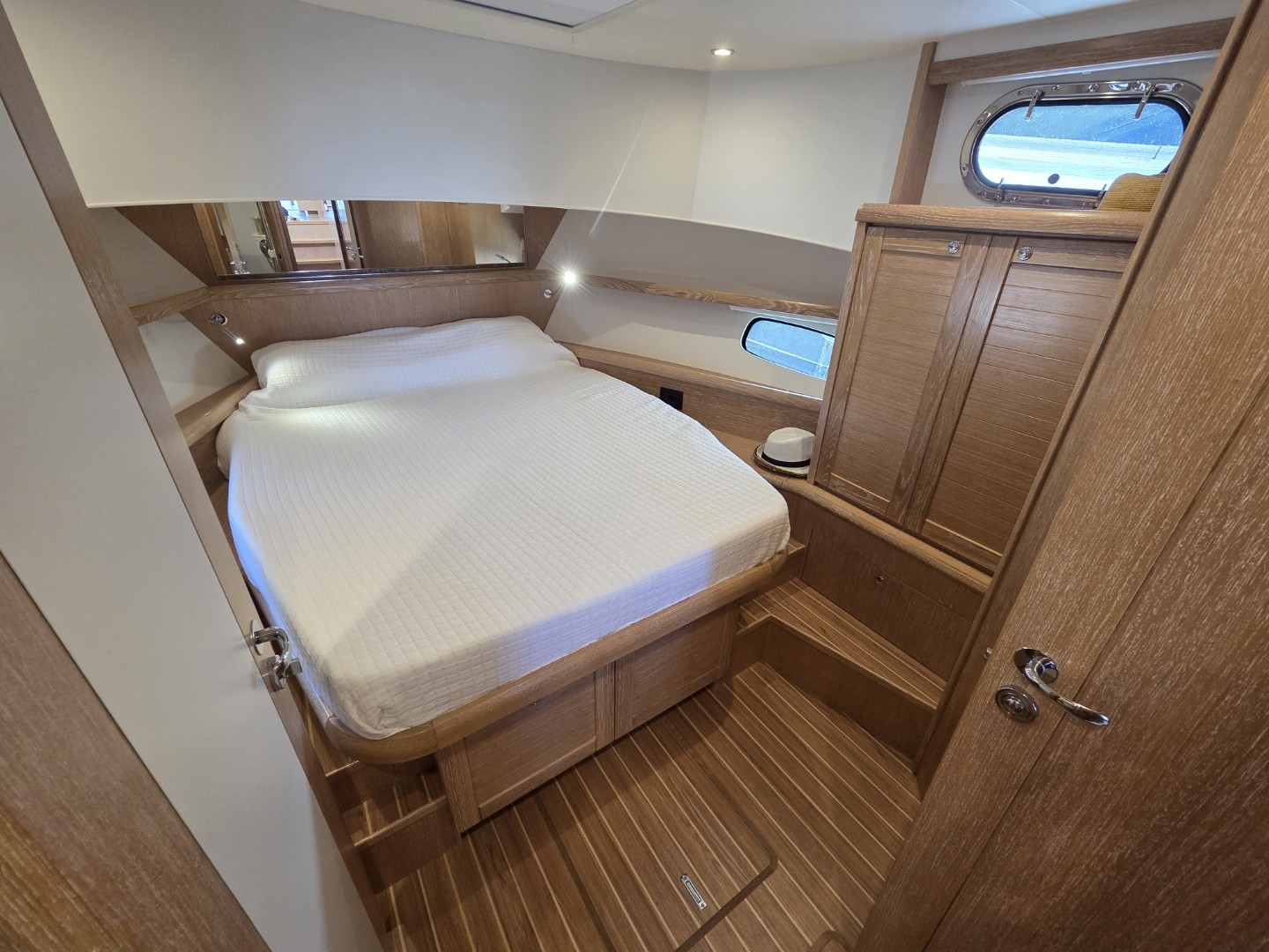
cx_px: 634
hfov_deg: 106.2
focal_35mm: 13
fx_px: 477
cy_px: 476
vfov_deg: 89.9
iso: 250
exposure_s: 1/100
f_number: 2.2
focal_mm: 2.2
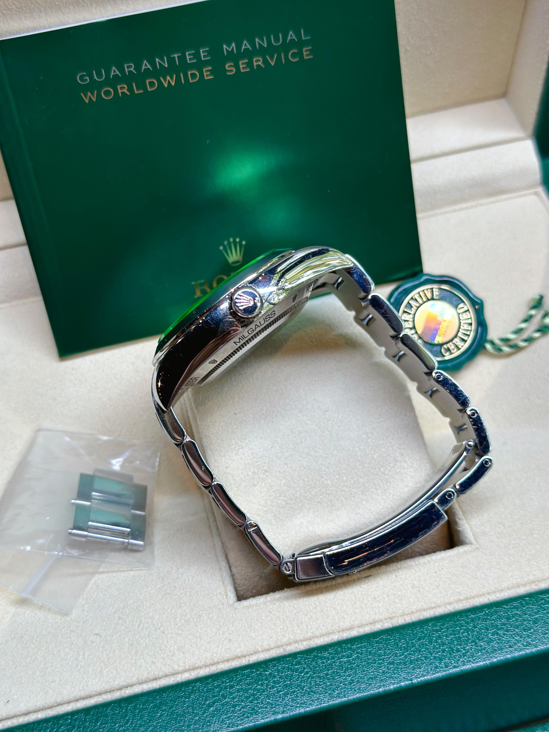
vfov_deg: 39.7
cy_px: 366
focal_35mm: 48
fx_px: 1015
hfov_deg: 30.3
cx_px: 274
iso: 50
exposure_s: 1/161
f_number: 1.78
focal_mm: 6.86
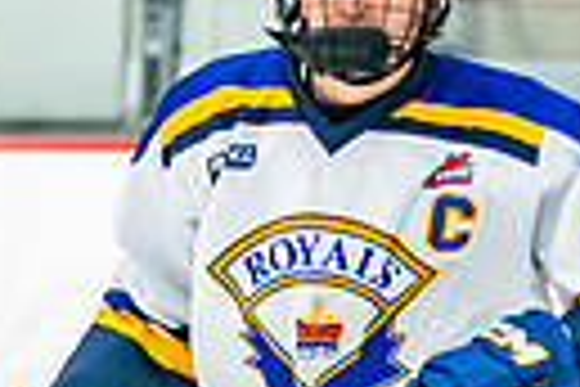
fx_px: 13307
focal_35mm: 826
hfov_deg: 2.5
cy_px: 386
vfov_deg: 1.7
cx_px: 274
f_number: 2.8
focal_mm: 130
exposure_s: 1/640
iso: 500
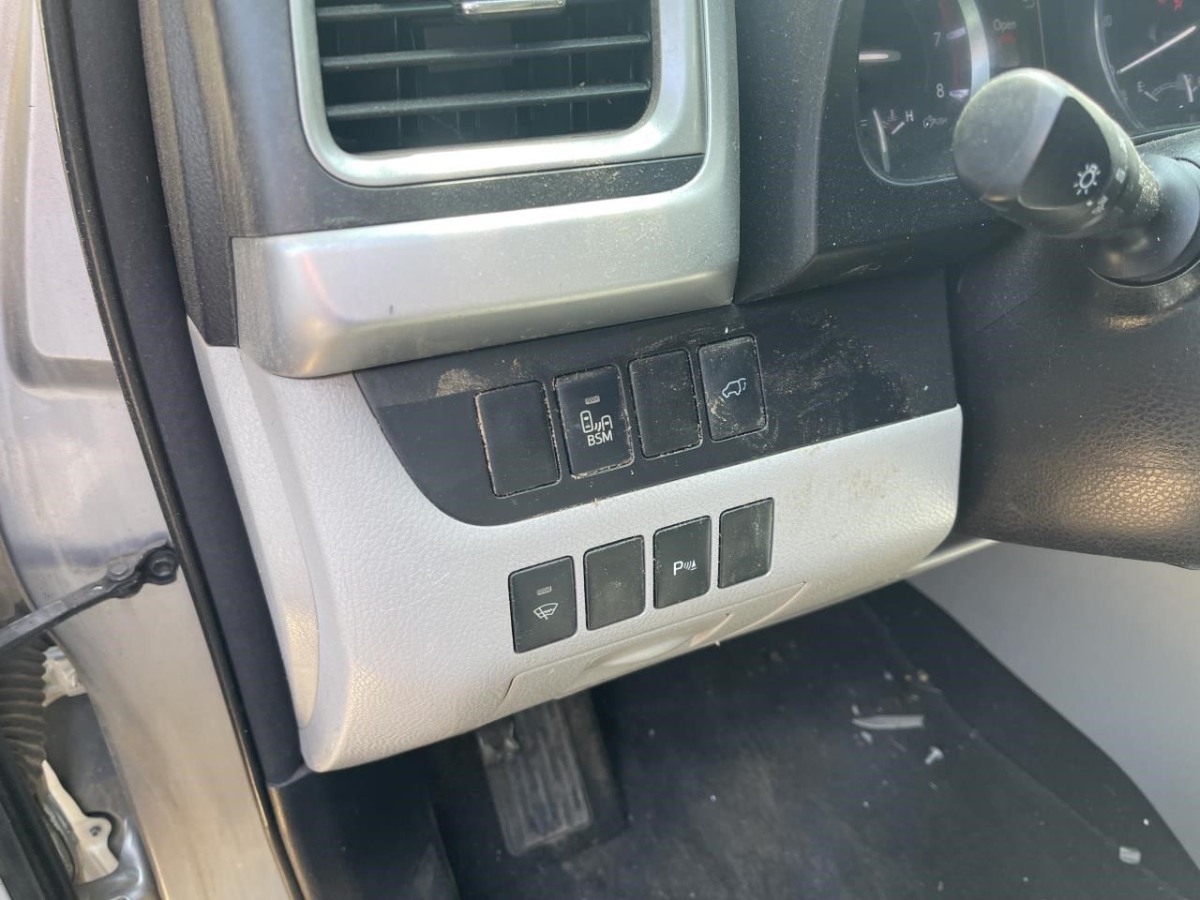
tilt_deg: -39.3
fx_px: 867
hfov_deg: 69.4
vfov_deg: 54.9
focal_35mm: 25
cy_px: 450
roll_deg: -6.1
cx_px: 600
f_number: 1.6
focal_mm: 5.1
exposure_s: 1/121
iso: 50
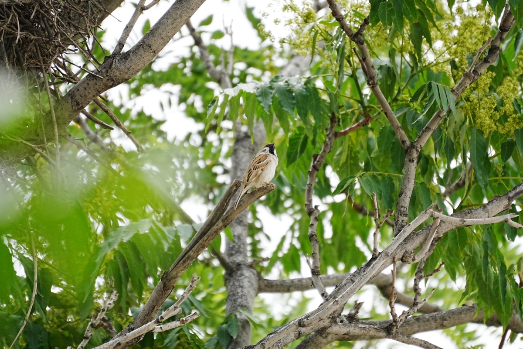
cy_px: 174
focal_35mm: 450
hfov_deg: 4.6
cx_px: 262
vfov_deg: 3.1
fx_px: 6537
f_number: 6.3
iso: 2000
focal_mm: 300
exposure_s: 1/2500
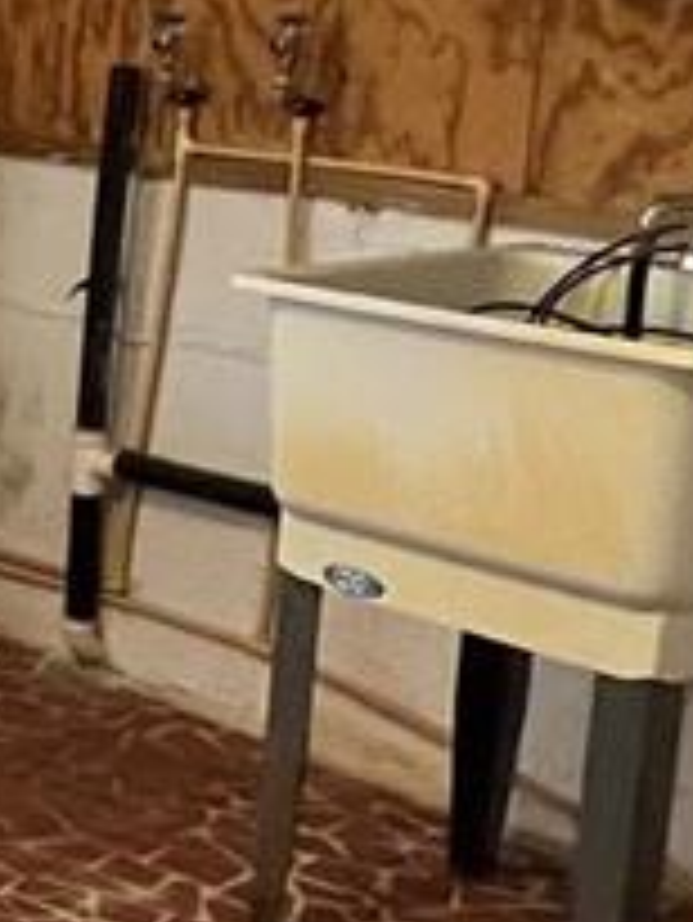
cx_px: -742
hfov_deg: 15.2
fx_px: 2027
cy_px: 310
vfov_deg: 25.5
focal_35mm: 76
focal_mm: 1.57
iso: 500
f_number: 1.8
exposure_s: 1/60
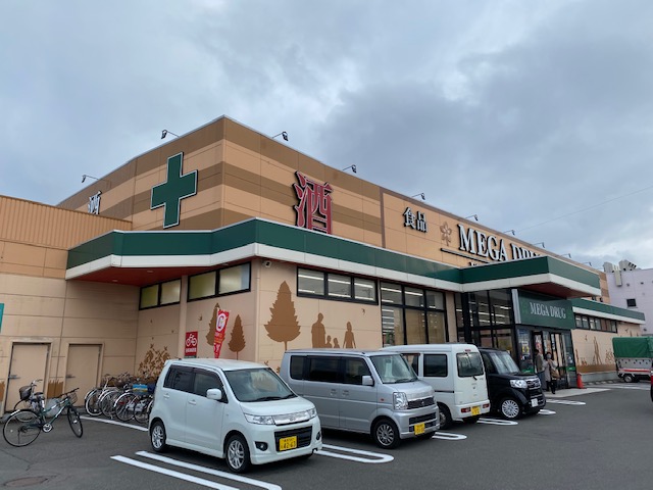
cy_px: 245
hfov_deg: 67.3
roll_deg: +1.2
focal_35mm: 26
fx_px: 490
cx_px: 326
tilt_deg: +13.3
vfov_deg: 53.1
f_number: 1.8
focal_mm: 4.25
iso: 32
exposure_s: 1/950
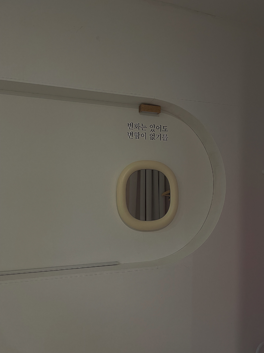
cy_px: 176
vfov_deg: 67.3
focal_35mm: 26
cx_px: 132
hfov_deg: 53.1
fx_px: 264
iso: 160
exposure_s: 1/60
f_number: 1.6
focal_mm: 4.2
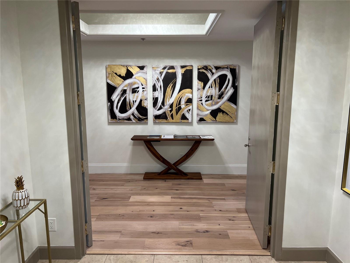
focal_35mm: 26
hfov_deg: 67.3
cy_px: 132
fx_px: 263
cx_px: 175
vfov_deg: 53.1
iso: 125
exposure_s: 1/60
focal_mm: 5.7
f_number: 1.5
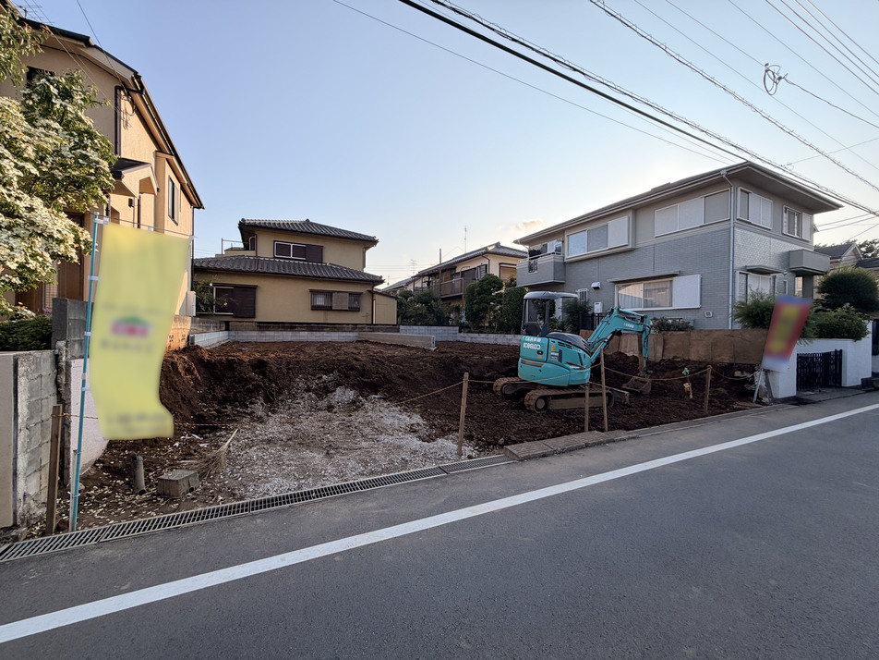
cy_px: 330
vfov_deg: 85.7
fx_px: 356
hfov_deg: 102.1
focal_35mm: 14
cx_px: 440
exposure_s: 1/985
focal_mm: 2.22
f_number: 2.2
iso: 25
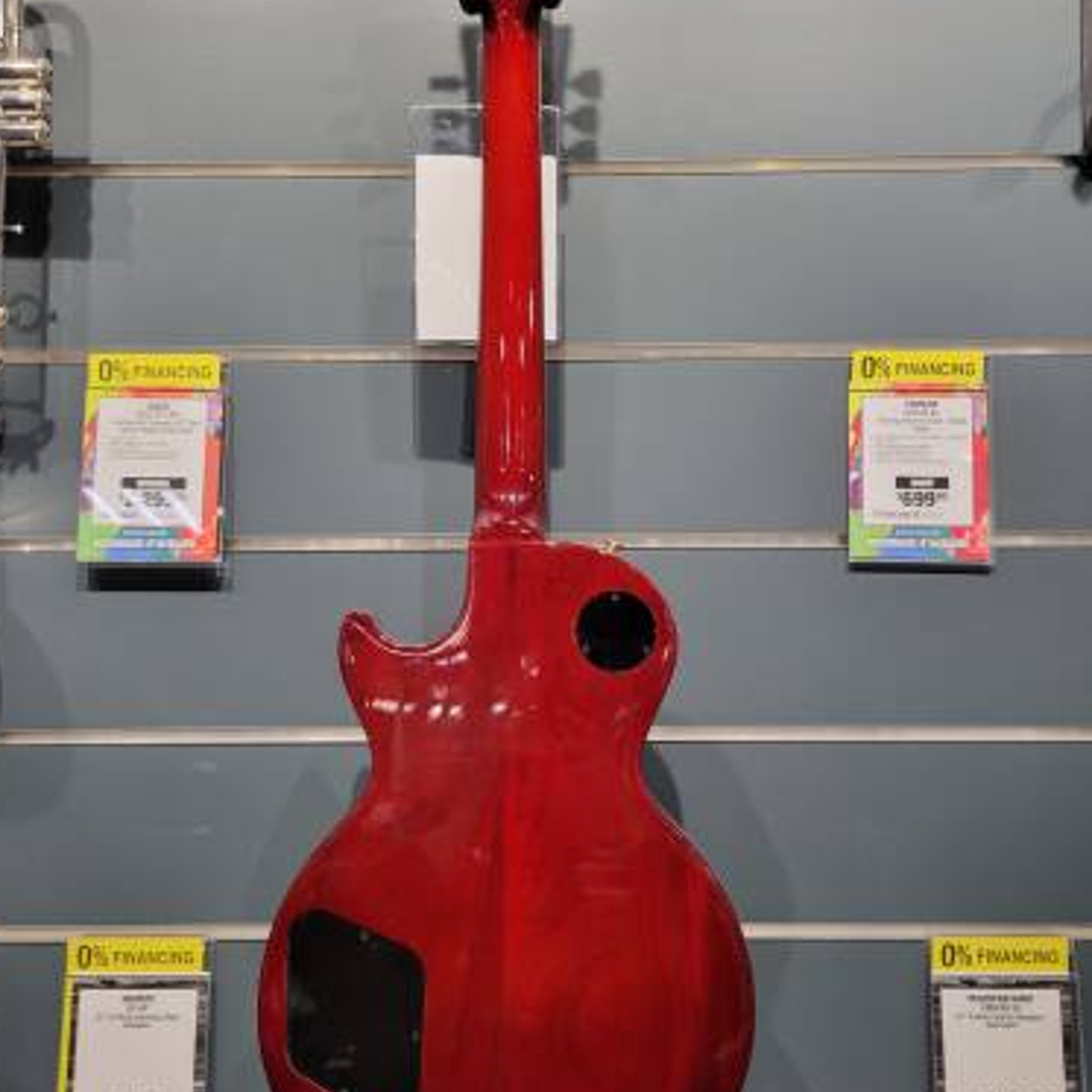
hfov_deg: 51.1
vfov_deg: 51.1
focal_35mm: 32
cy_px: 527
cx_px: 530
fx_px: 1142
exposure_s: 1/120
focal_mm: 5.4
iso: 100
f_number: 1.8
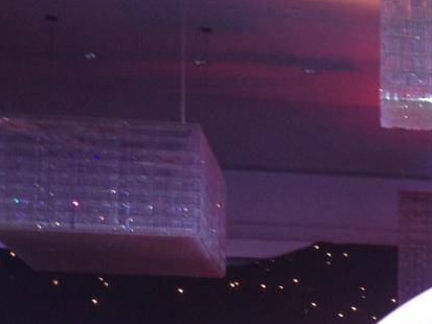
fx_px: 1523
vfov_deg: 11.5
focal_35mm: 122
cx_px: 735
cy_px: 532
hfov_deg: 14.5
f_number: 2.4
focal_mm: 4.28
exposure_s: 1/20
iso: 64
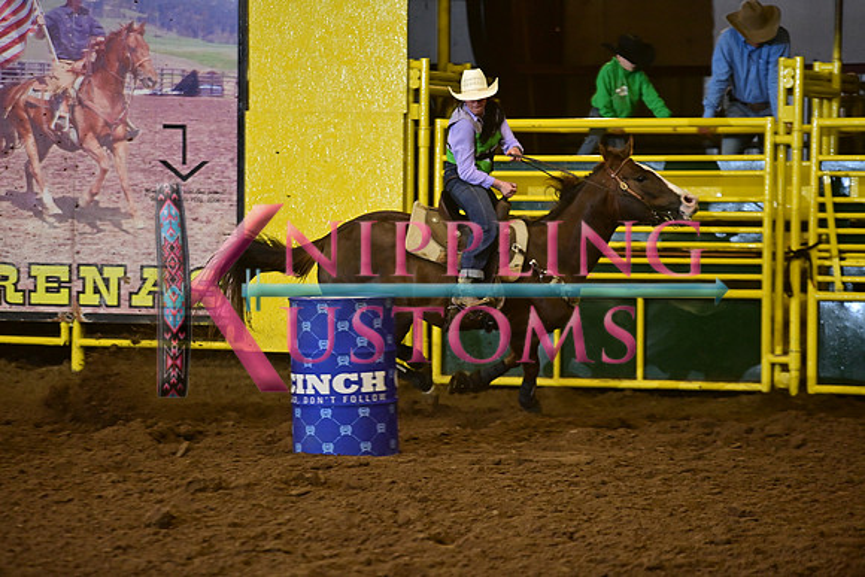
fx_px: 4806
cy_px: 288
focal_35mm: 200
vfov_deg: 6.9
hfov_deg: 10.3
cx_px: 432
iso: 2000
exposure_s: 1/250
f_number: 3.2
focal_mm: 200
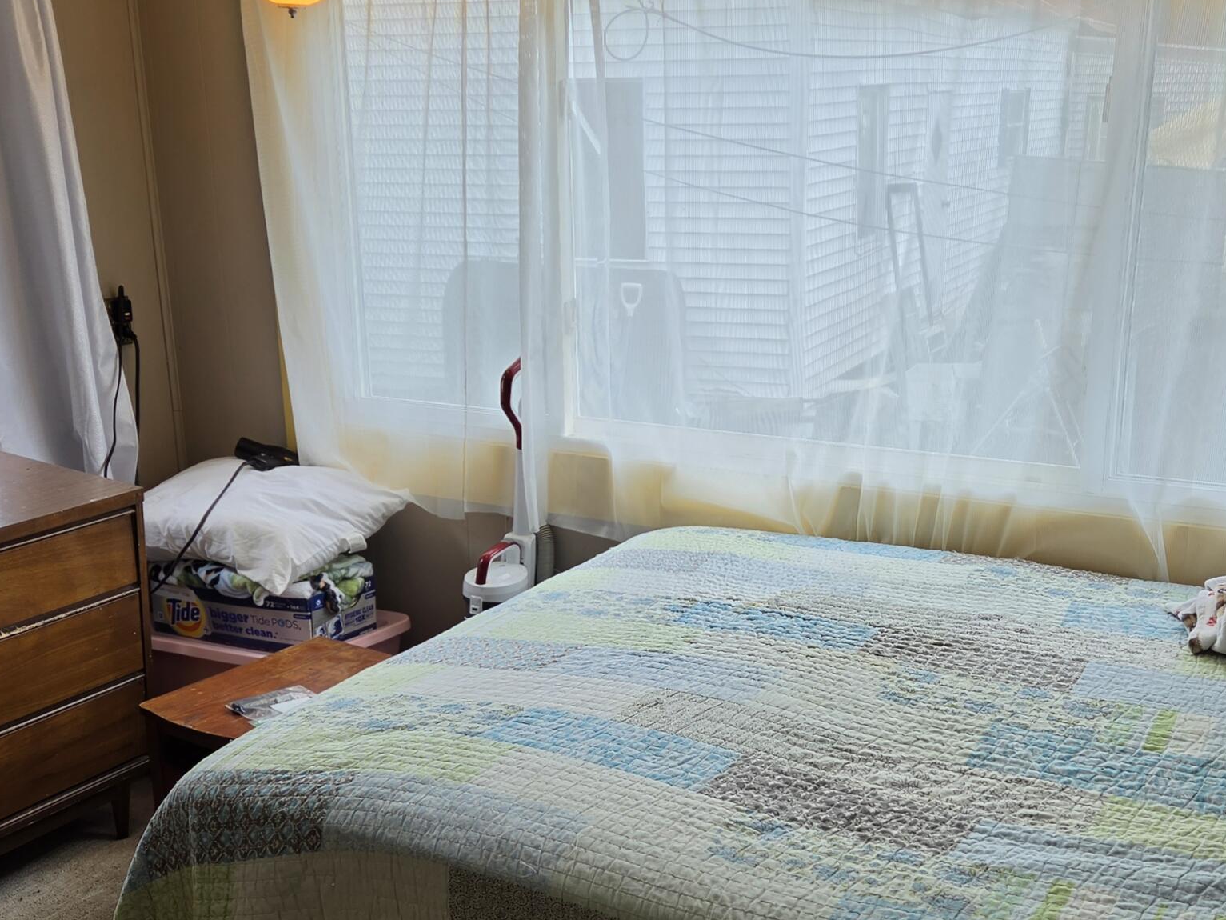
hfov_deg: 42.0
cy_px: 644
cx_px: 669
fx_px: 1594
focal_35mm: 45
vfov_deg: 31.8
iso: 25
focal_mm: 5.4
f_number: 1.8
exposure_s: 1/161
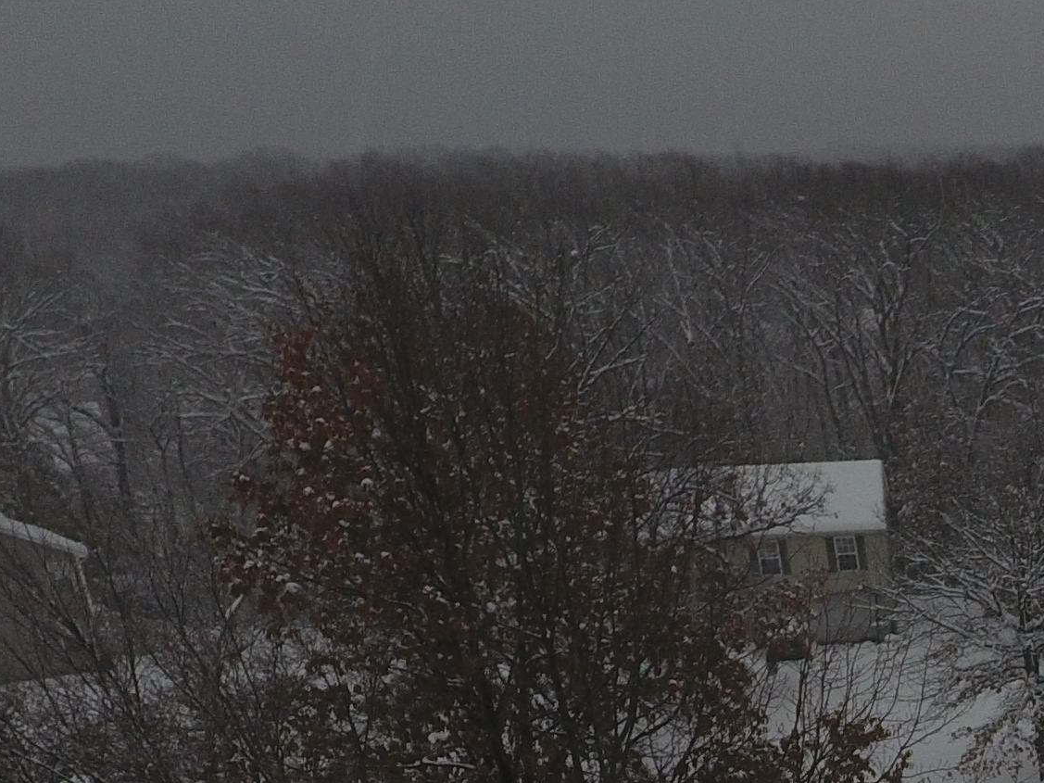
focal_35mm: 71
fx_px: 2141
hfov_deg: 22.5
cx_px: 1566
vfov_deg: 18.1
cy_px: 1232
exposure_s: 1/100
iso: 112
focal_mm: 3.61
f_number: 2.8
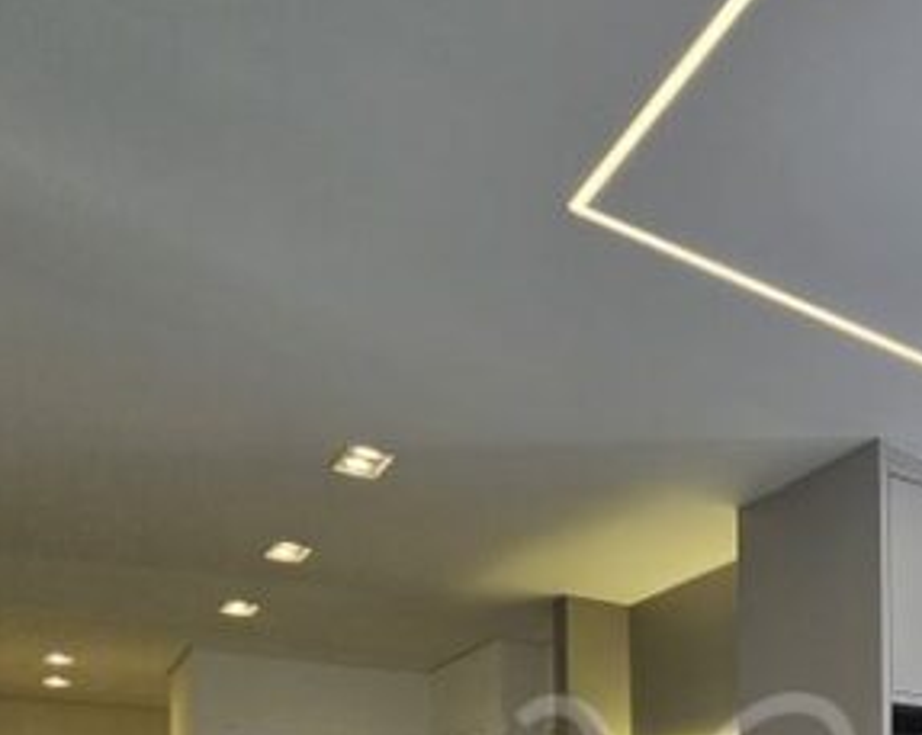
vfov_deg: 35.6
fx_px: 927
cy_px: 844
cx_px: 1041
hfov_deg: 41.0
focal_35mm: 34
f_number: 2.2
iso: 50
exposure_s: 1/180
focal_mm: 2.2
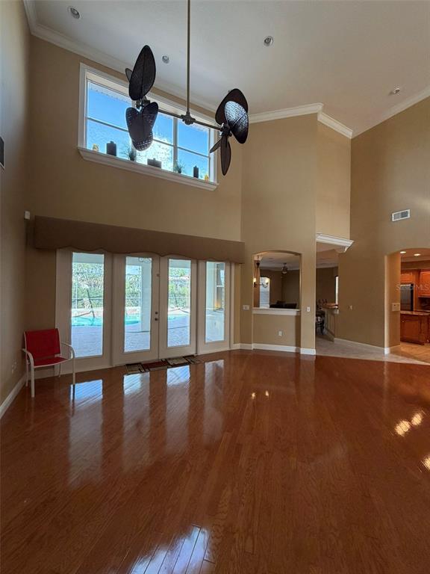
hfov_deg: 85.7
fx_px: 232
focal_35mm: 14
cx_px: 215
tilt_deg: -0.7
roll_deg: -0.1
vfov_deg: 102.1
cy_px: 287
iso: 250
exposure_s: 1/60
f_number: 2.2
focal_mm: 2.22
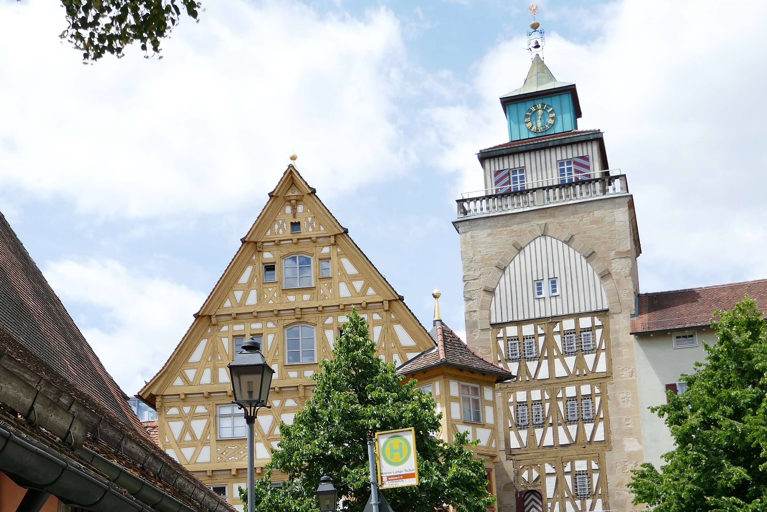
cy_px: 256
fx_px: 596
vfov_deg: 46.4
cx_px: 384
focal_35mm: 28
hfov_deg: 65.5
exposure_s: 1/1300
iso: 125
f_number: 3
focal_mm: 10.2
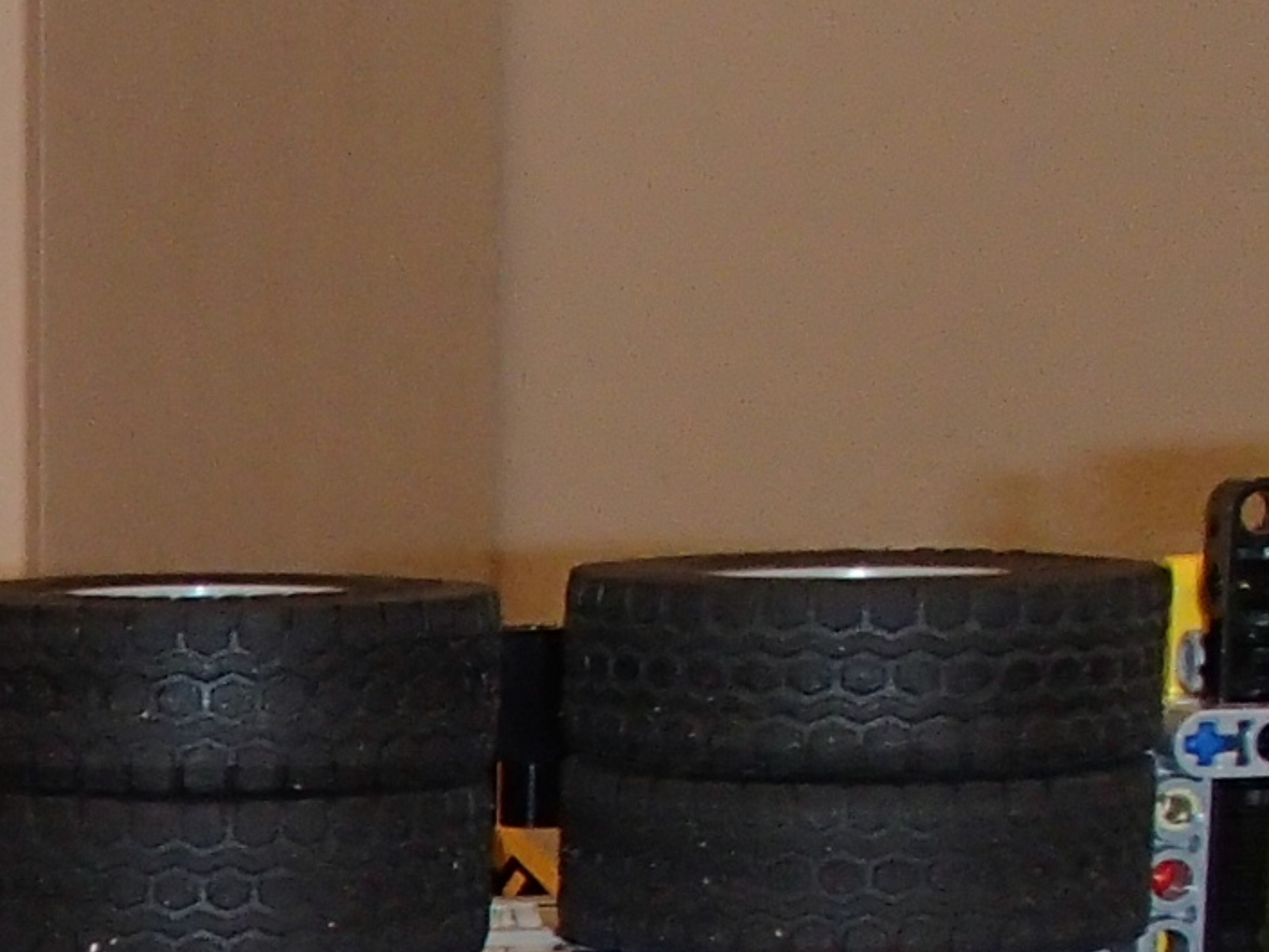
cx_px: -844
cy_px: 1406
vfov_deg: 10.4
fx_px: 5060
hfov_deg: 13.2
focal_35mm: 138
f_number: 4.6
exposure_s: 1/40
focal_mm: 6.83
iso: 400
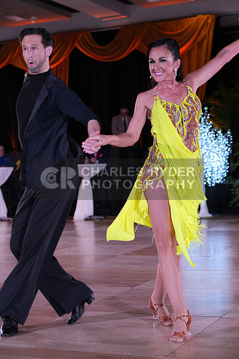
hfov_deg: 18.7
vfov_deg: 27.7
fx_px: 726
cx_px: 120
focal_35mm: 73
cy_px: 180
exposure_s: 1/200
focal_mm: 73
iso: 1250
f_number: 5
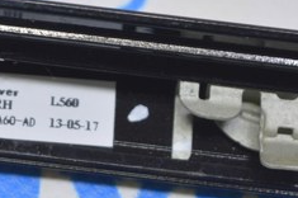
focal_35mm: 224
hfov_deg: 9.1
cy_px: 73
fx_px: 1855
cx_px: -46
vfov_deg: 6.1
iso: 400
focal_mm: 55
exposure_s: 1/20
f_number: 5.6
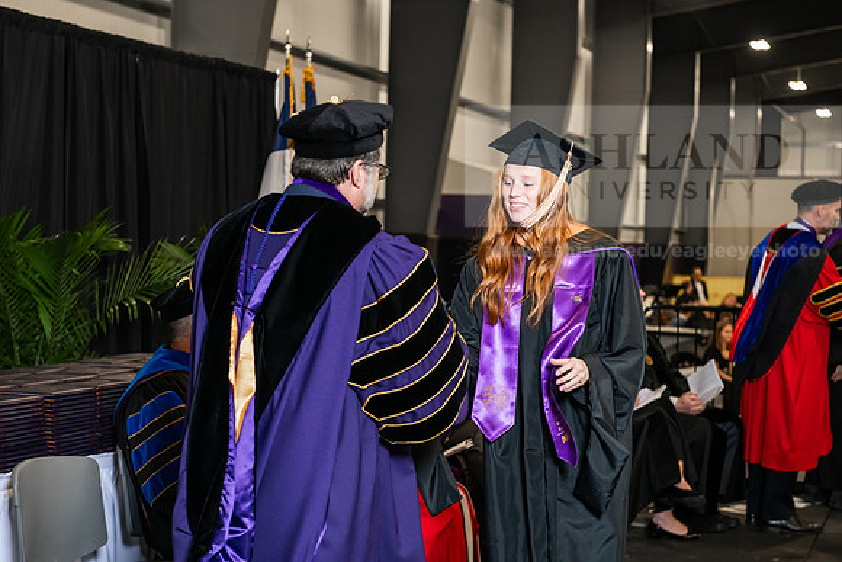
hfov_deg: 28.8
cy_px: 281
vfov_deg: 19.5
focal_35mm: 70
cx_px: 421
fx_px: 1638
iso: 2000
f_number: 5
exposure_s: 1/200
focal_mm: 70
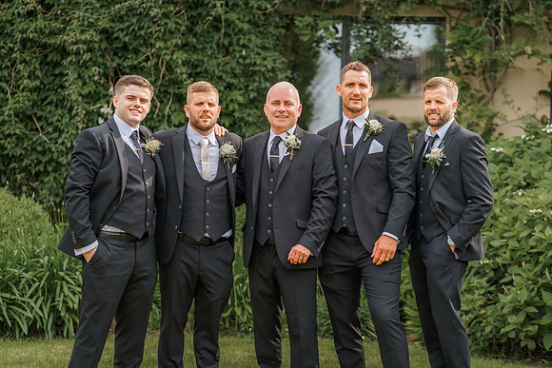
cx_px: 276
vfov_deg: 16.1
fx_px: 1304
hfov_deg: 23.9
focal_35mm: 85
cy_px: 184
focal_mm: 85
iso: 100
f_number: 2.8
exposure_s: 1/640
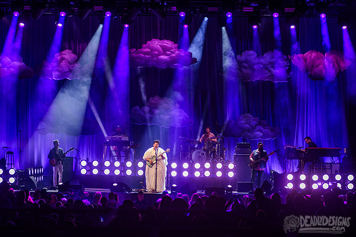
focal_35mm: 81
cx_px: 178
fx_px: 799
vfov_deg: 16.9
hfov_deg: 25.1
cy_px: 118
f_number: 4.5
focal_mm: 80
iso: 2500
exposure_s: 1/400
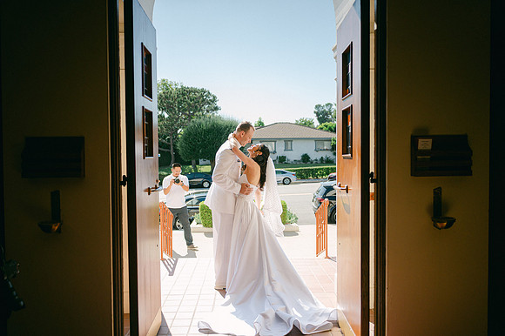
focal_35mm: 29
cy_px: 168
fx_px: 405
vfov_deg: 45.0
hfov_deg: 63.9
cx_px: 252
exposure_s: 1/8000
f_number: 2.8
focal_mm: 28
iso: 1000
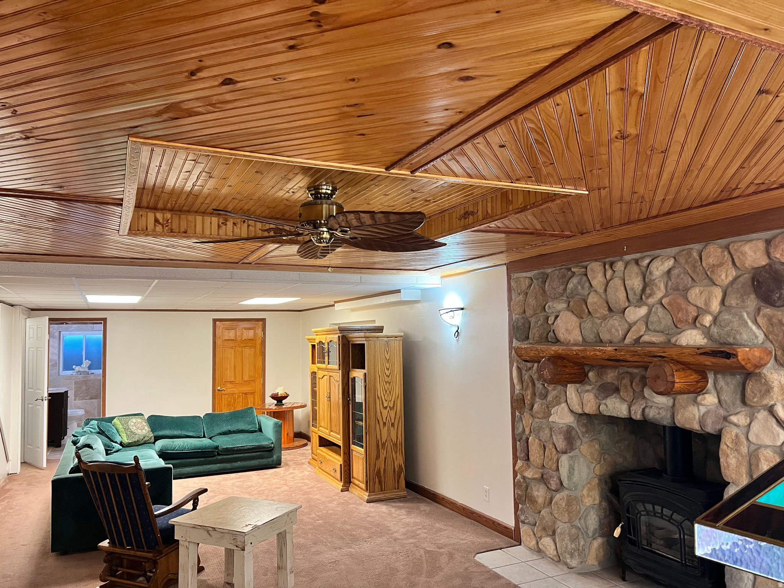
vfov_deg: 53.1
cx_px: 392
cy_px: 294
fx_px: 589
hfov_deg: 67.3
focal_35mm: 26
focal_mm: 5.7
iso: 250
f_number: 1.5
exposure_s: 1/60
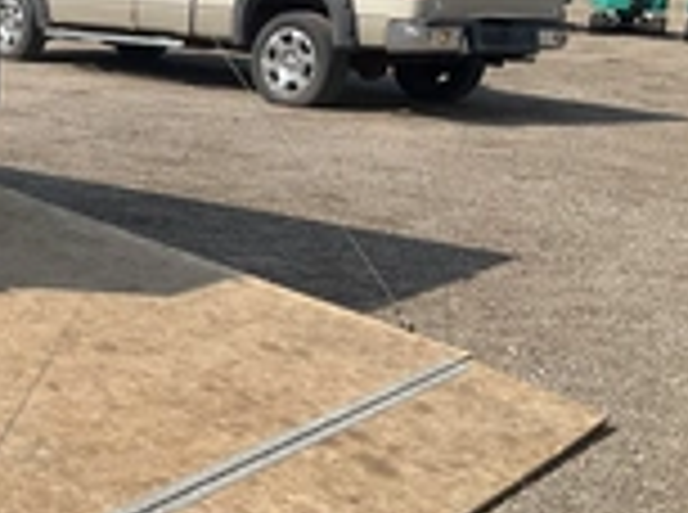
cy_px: 176
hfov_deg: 23.3
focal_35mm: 76
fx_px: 1507
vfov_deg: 19.3
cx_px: -162
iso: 25
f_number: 1.8
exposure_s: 1/1490
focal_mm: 3
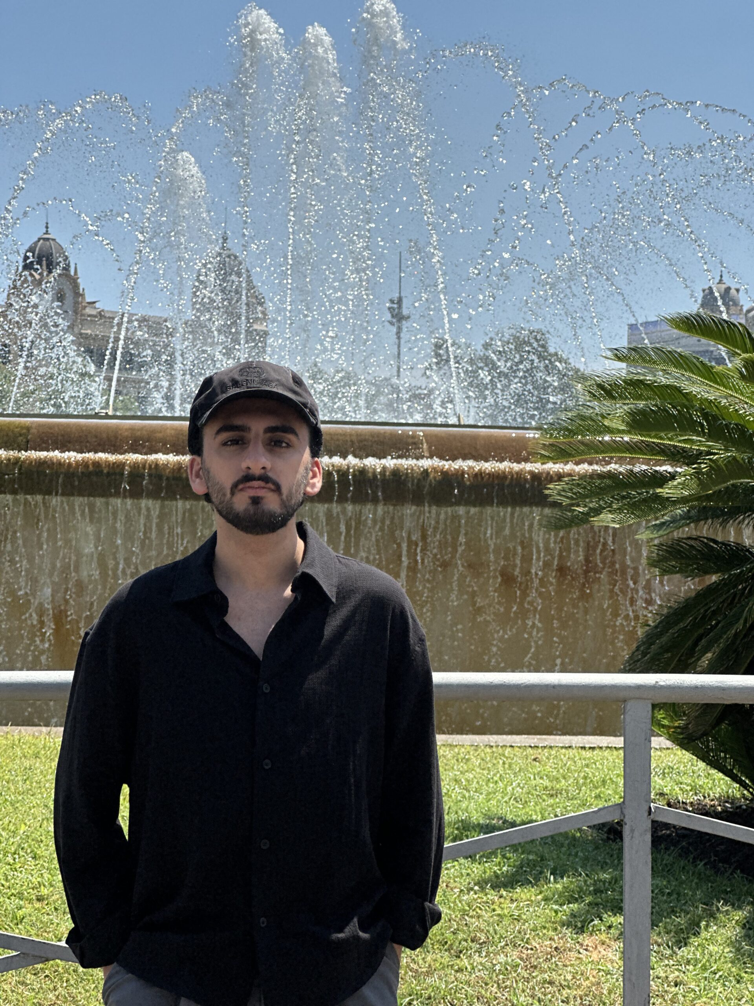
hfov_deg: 19.1
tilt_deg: +1.5
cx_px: 377
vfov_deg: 25.3
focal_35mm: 77
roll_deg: -2.4
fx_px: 2236
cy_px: 503
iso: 32
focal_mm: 9
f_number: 2.8
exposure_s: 1/723
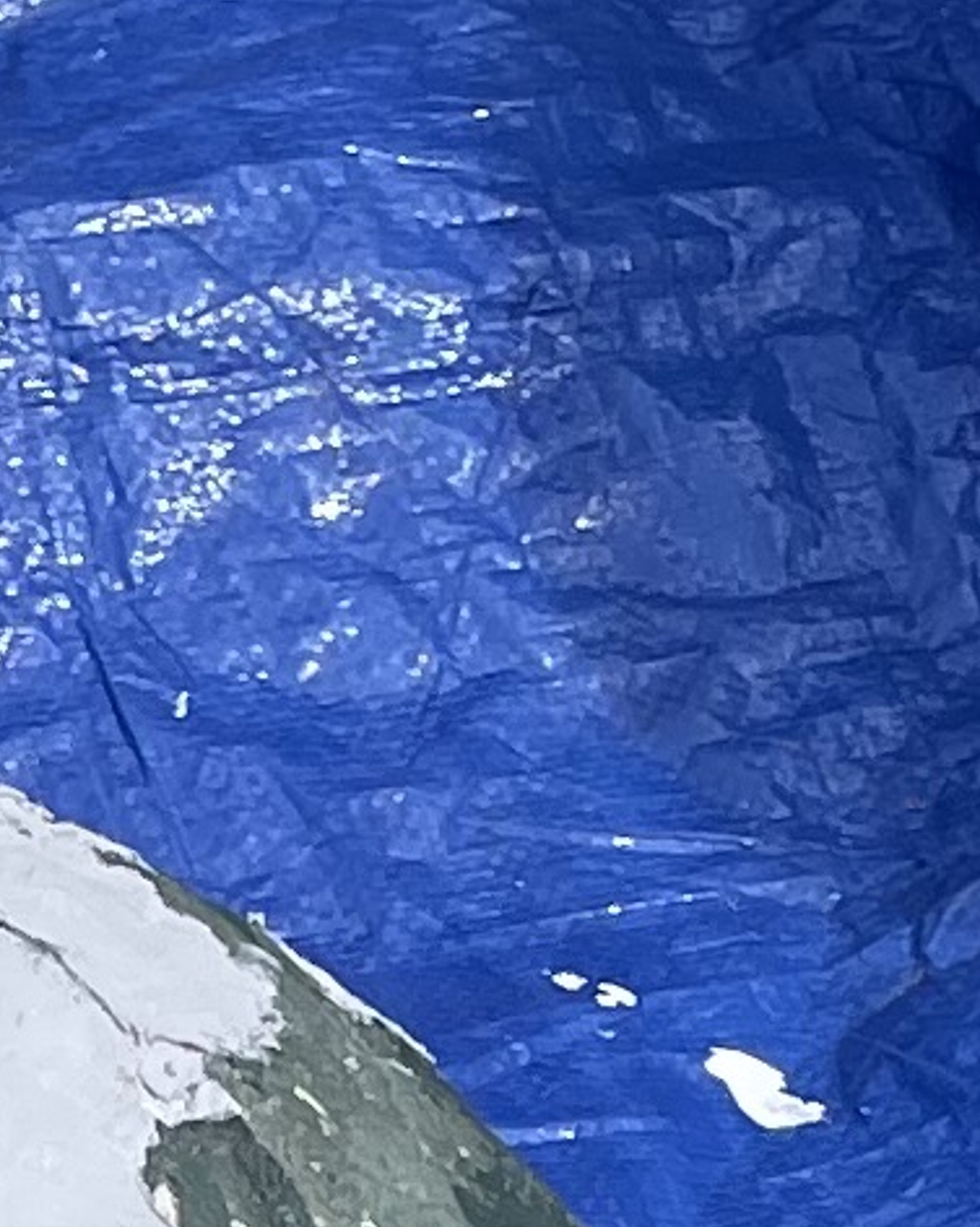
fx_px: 7875
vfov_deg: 7.6
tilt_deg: -66.7
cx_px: -842
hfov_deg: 6.9
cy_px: 3824
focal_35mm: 217
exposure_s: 1/2817
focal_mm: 4.2
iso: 32
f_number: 1.6
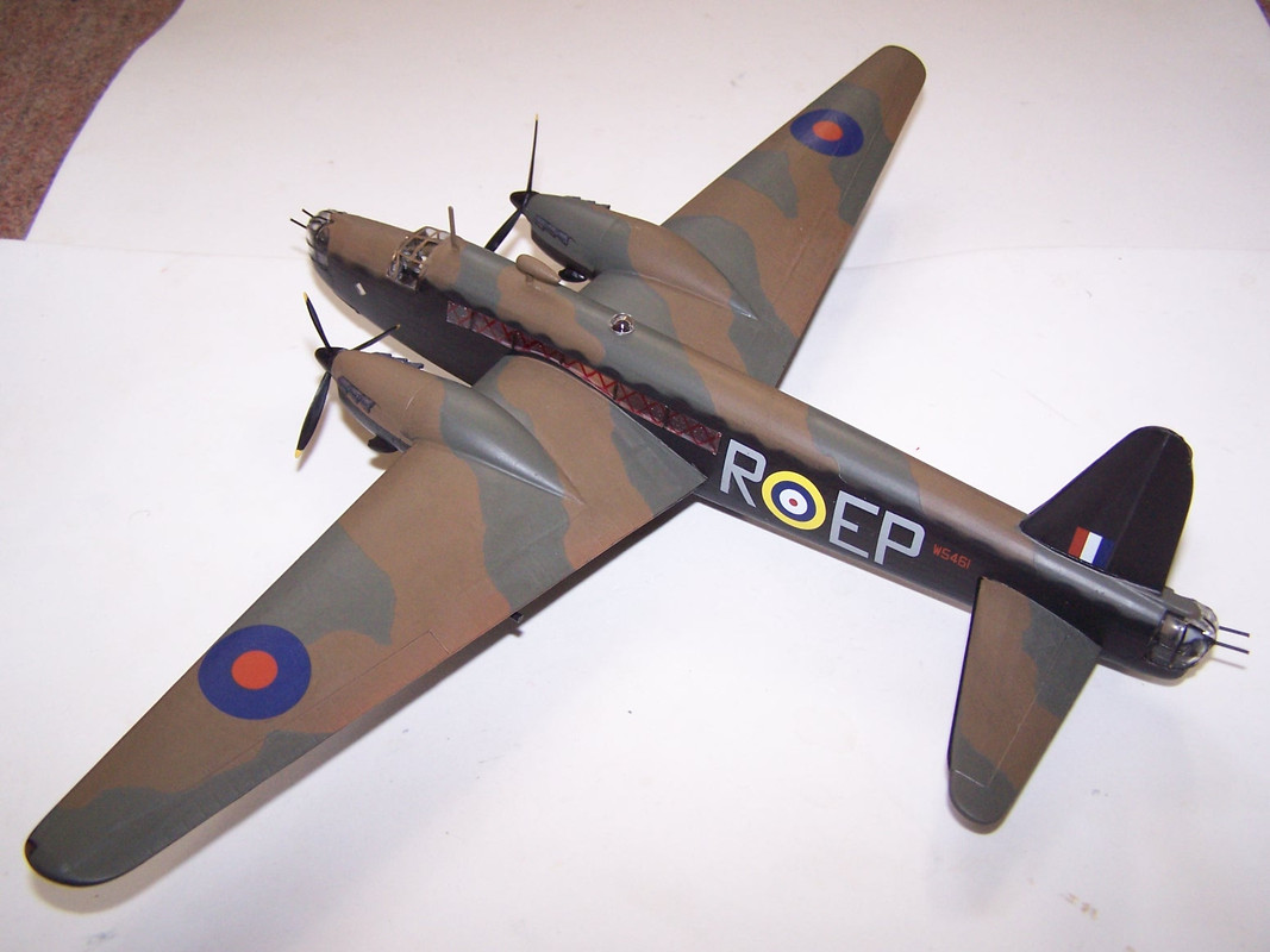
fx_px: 1394
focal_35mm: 38
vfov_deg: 37.7
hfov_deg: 49.0
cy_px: 476
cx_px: 635
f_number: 2.8
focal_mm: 6.3
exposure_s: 1/125
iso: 140
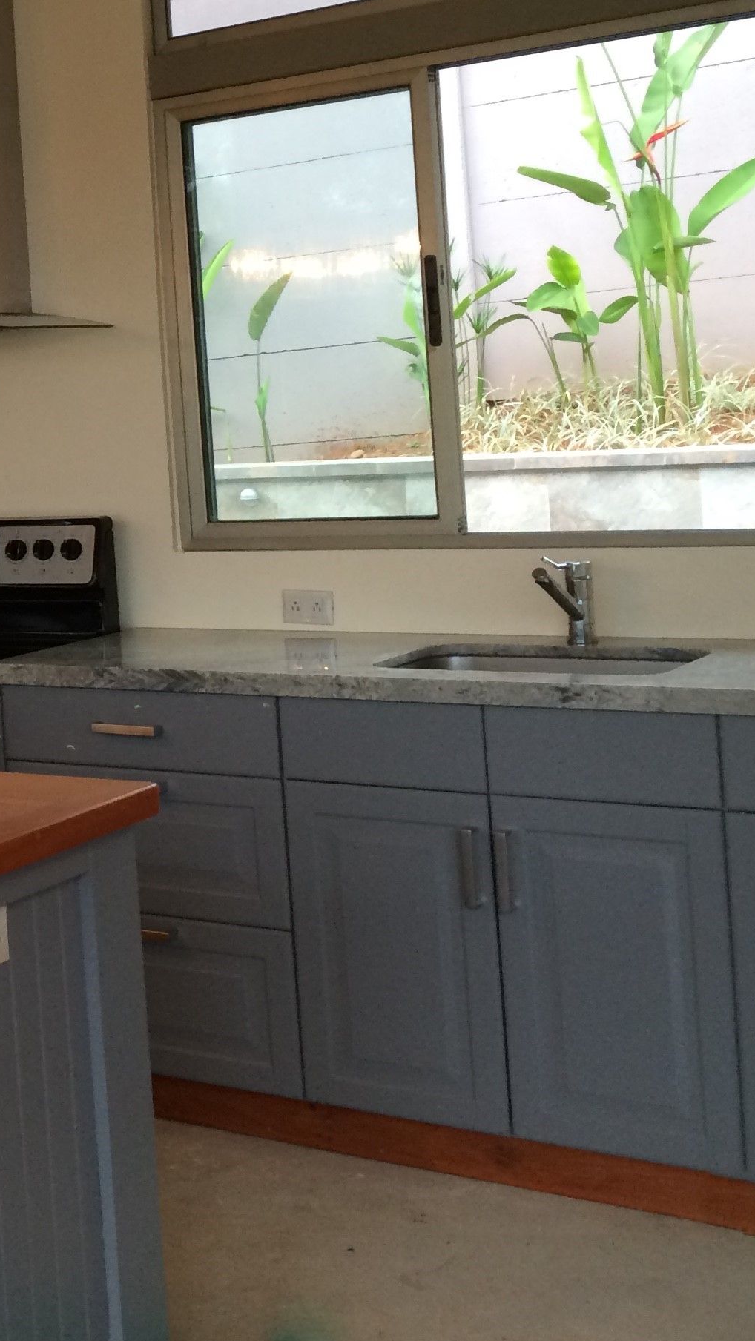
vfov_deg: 36.2
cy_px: 445
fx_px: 2028
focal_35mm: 57
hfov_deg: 19.0
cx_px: -317
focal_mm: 4.15
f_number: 2.2
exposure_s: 1/30
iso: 50
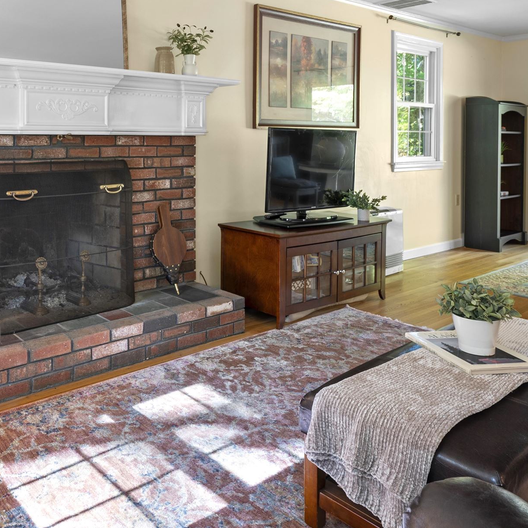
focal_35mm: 31
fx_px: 536
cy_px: 136
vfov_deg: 50.4
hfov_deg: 49.8
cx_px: 117
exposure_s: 4
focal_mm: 14.5
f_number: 7.1
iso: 250
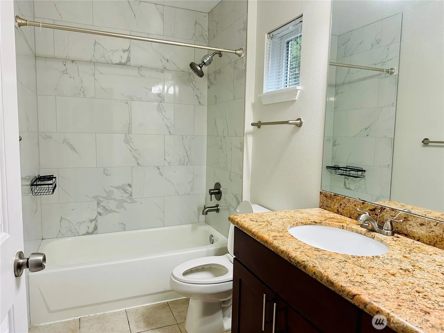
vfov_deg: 56.8
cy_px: 166
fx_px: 308
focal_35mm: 24
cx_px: 222
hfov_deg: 71.6
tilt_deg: -5.5
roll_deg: -1.1
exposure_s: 1/120
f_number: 1.78
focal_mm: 6.86
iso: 160
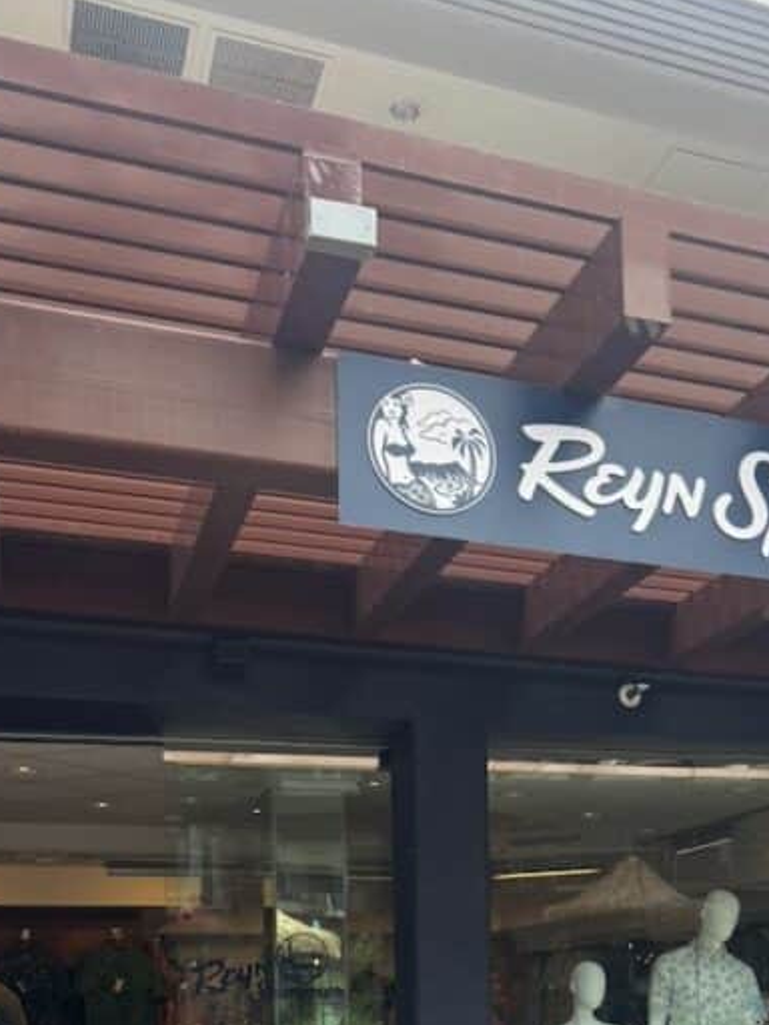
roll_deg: +2.5
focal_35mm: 48
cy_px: 941
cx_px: 709
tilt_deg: +3.0
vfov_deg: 36.9
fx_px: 1422
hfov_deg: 28.9
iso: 80
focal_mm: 6.76
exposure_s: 1/1261
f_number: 1.78
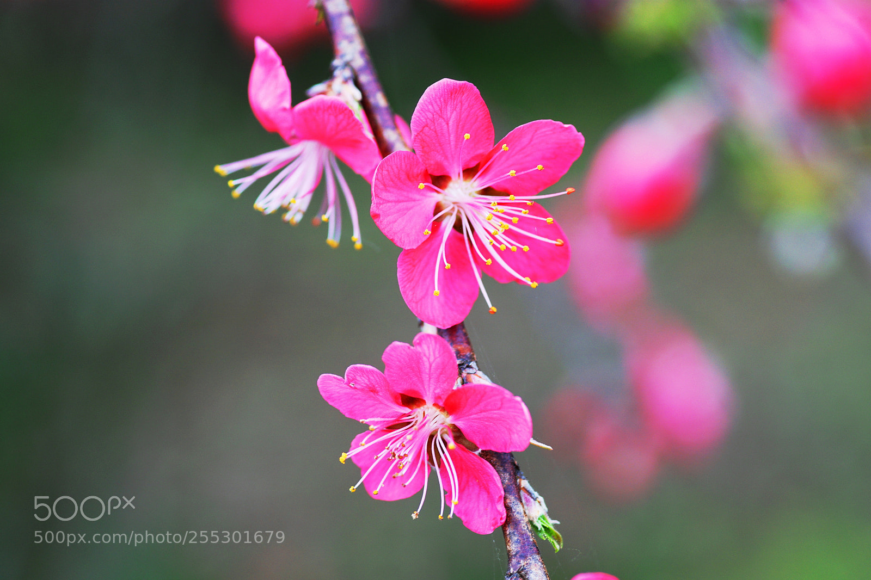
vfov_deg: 9.1
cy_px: 290
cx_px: 436
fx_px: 3628
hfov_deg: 13.7
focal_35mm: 150
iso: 200
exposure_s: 1/200
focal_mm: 100
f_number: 4
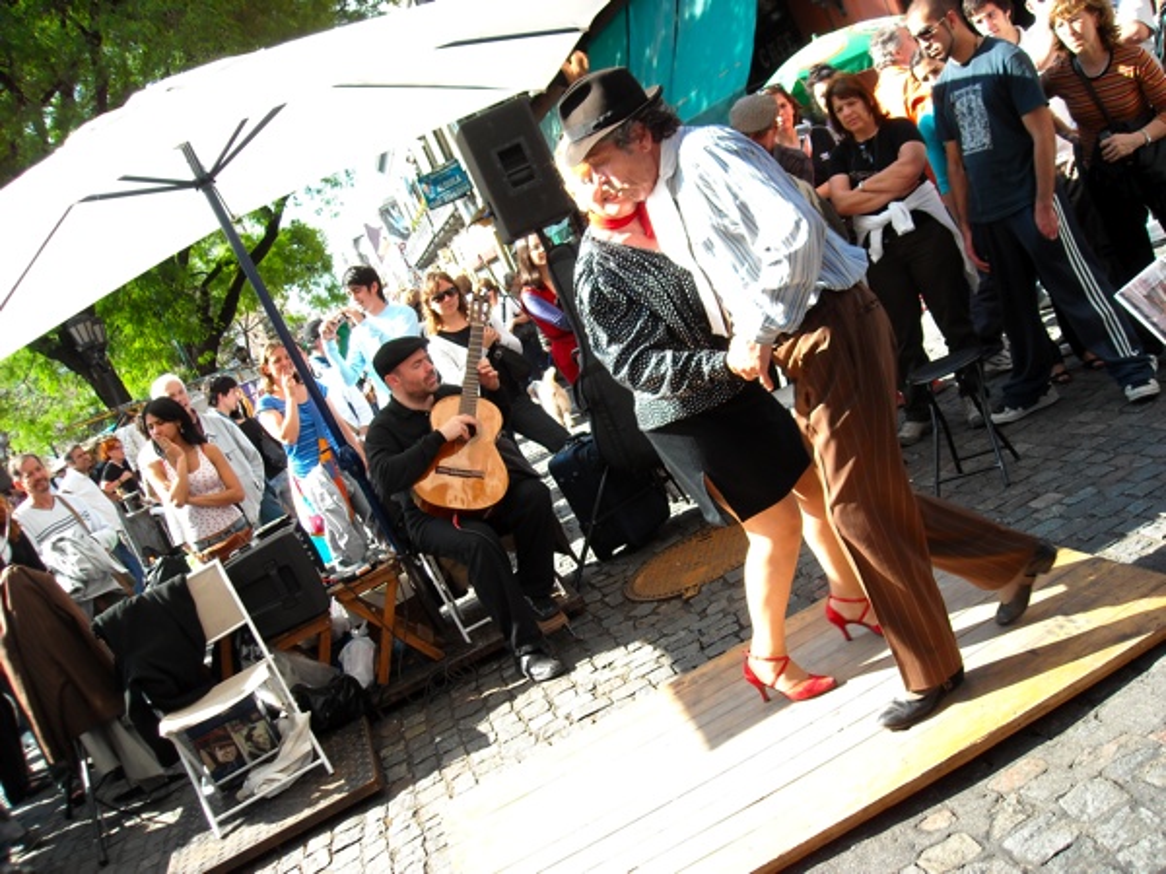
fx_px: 1179
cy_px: 437
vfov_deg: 40.7
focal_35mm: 35
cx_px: 583
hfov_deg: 52.6
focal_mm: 5.7
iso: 64
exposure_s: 1/148
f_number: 2.8
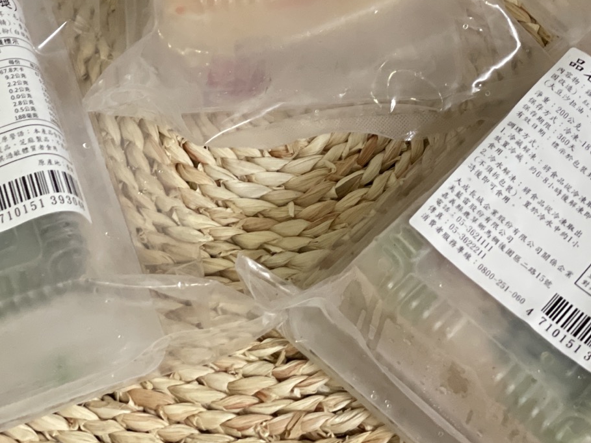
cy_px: 65
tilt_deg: -58.1
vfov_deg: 14.3
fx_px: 1759
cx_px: 241
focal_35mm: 103
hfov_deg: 19.1
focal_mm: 6
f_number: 2
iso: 400
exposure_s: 1/40
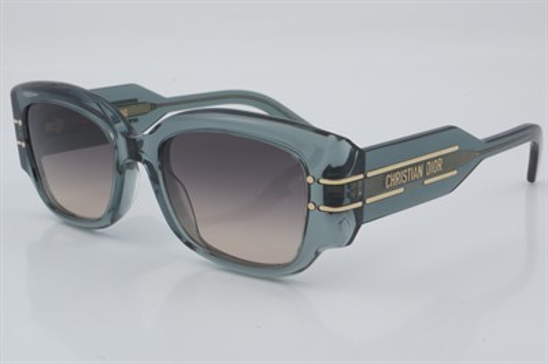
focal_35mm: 75
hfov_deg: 27.0
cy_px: 182
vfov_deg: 18.2
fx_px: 1141
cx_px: 274
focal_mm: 50
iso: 100
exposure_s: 1/4
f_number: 29
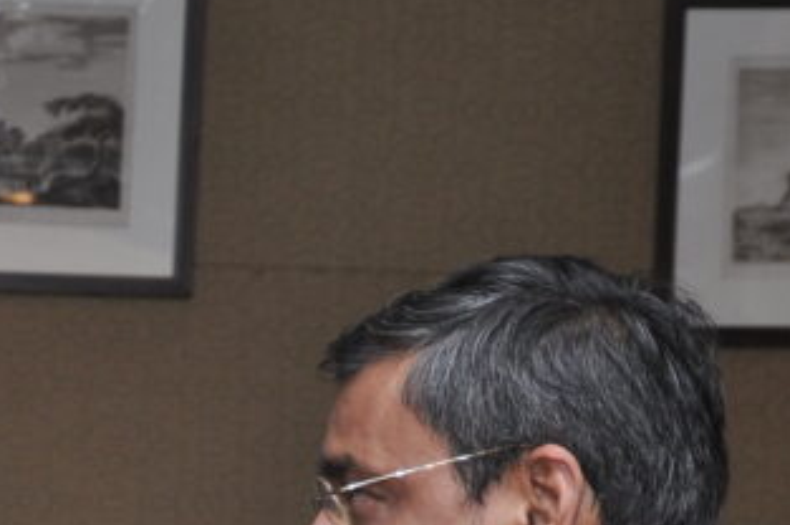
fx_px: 4516
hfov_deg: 9.9
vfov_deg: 6.6
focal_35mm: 206
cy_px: 777
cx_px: -68
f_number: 5.6
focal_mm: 42
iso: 400
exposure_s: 1/180
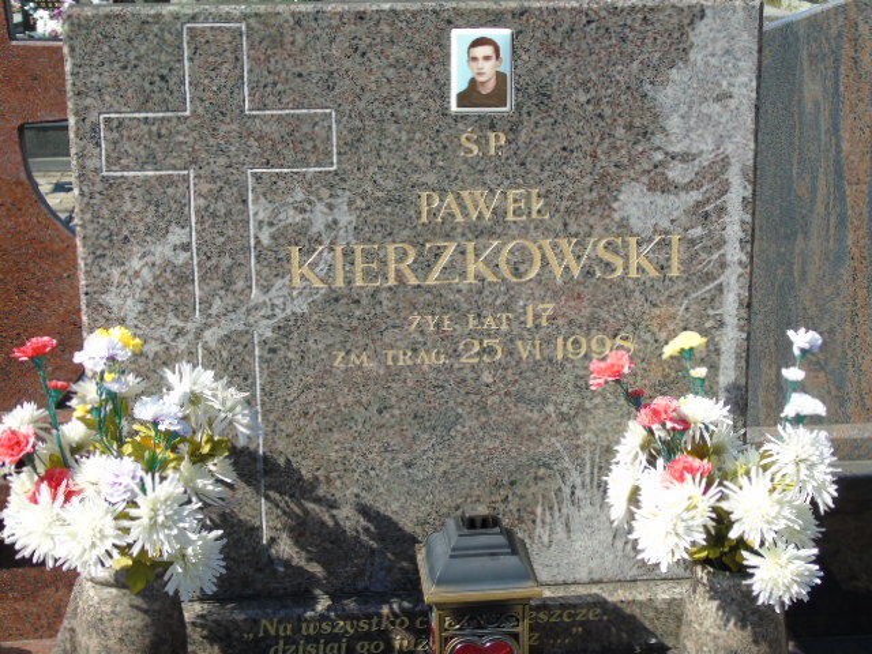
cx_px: 436
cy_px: 327
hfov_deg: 31.2
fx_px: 1562
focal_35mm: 62
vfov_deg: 23.7
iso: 80
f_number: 4.5
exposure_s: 1/320
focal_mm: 11
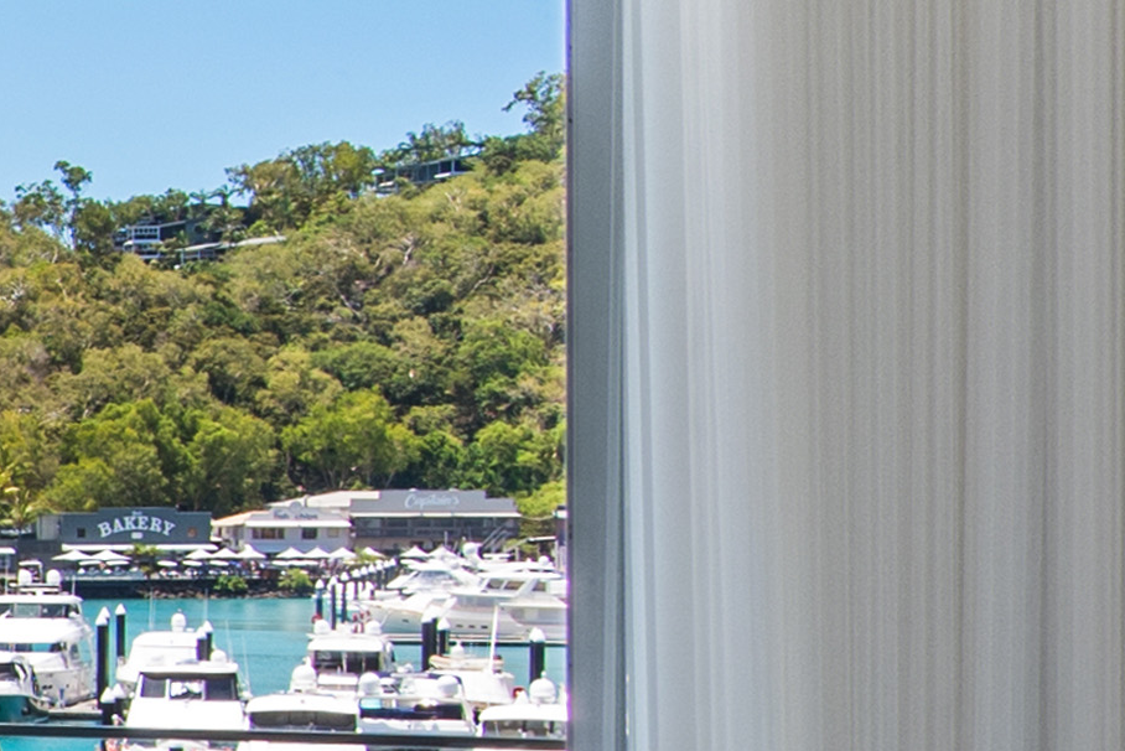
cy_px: 1120
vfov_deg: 12.3
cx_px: -1829
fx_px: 3313
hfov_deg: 12.8
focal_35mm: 106
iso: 200
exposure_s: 1/200
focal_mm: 16
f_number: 10
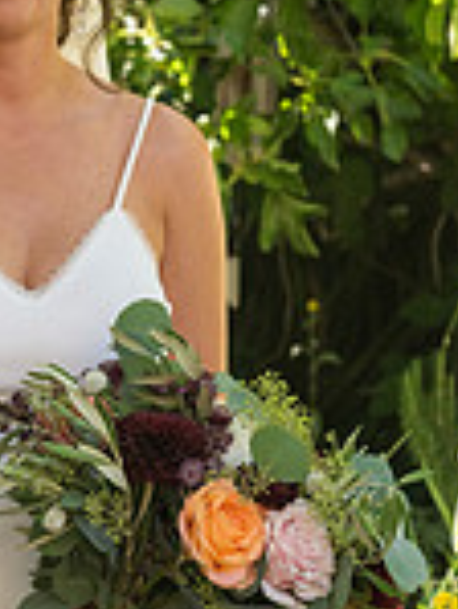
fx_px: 2959
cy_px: 233
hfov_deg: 8.8
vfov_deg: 11.7
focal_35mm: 168
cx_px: 20
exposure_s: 1/500
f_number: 5
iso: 640
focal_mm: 58
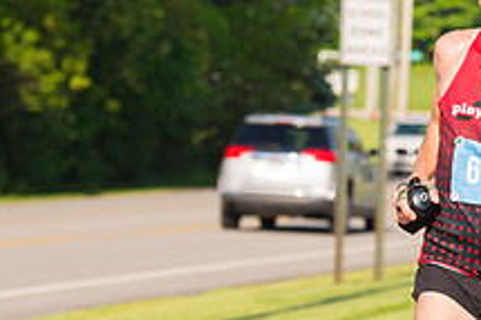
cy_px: 182
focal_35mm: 351
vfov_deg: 3.9
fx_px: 4686
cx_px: 553
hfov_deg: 5.9
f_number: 5.6
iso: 400
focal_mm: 130
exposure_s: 1/1250
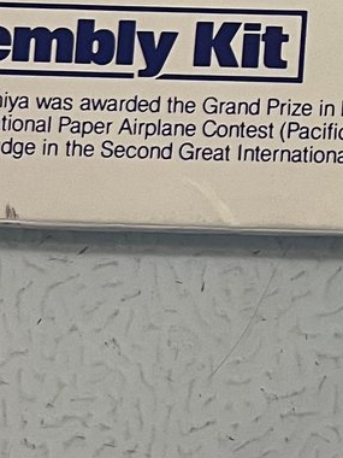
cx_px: 690
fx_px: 1810
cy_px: -243
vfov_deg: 13.5
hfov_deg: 10.0
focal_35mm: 137
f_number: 1.5
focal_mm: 5.7
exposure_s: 1/60
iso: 100
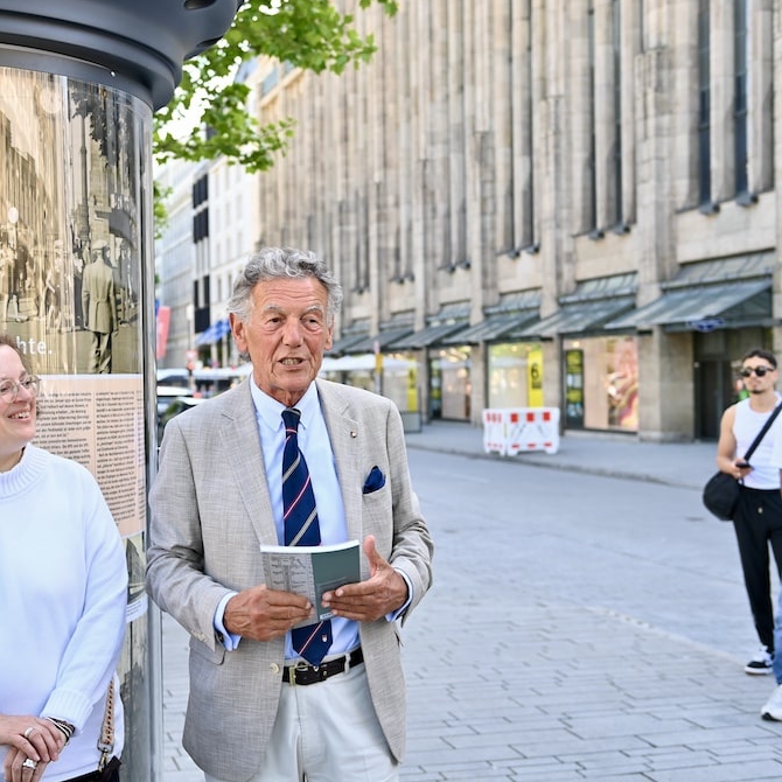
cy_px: 387
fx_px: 1329
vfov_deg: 32.8
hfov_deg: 32.7
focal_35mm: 52
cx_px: 316
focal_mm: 40
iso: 100
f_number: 3.2
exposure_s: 1/125
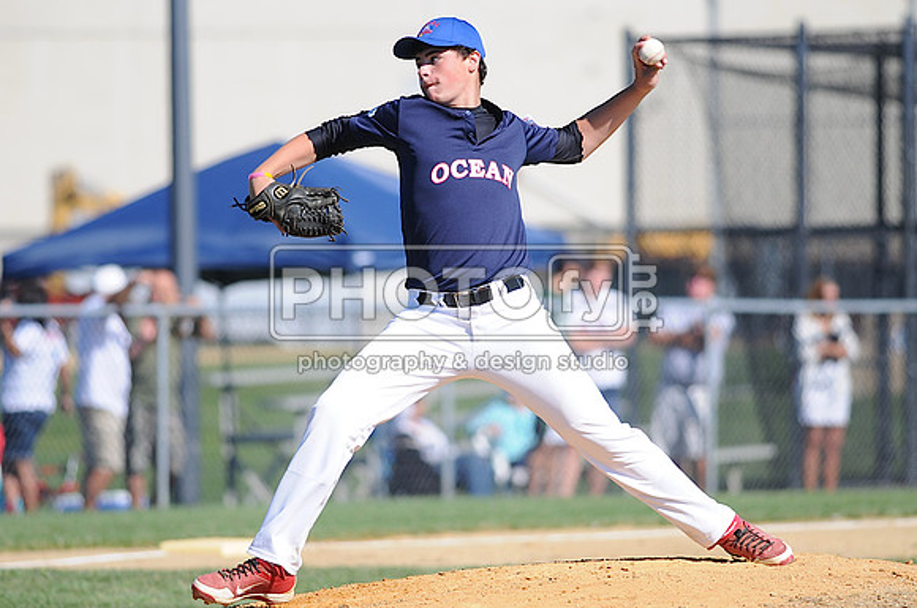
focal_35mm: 450
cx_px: 458
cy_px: 304
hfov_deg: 4.6
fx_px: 11446
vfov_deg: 3.0
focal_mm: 300
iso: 200
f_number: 4
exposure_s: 1/1600
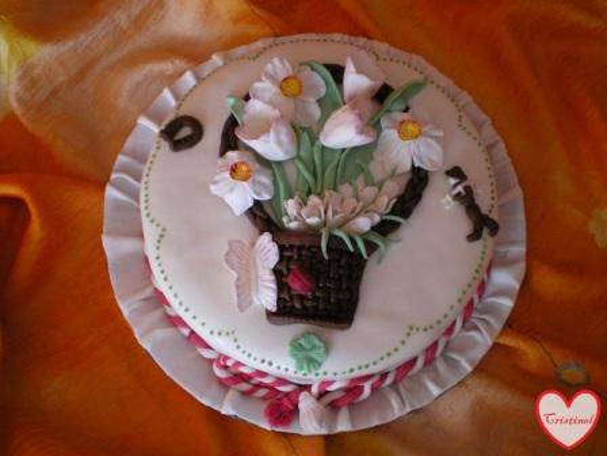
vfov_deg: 37.7
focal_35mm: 38
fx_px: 666
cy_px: 228
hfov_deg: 49.0
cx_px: 304
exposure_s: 1/30
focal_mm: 6.3
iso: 400
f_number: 3.1
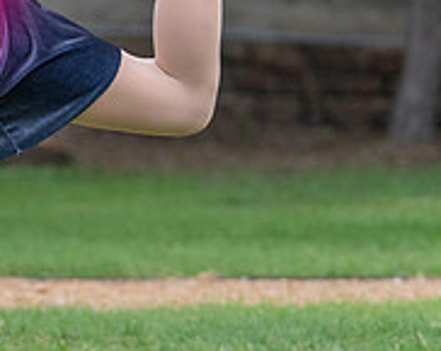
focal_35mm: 365
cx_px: -182
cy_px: -12
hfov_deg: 5.3
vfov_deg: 4.2
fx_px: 4756
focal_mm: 94
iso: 1250
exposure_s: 1/320
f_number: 2.8
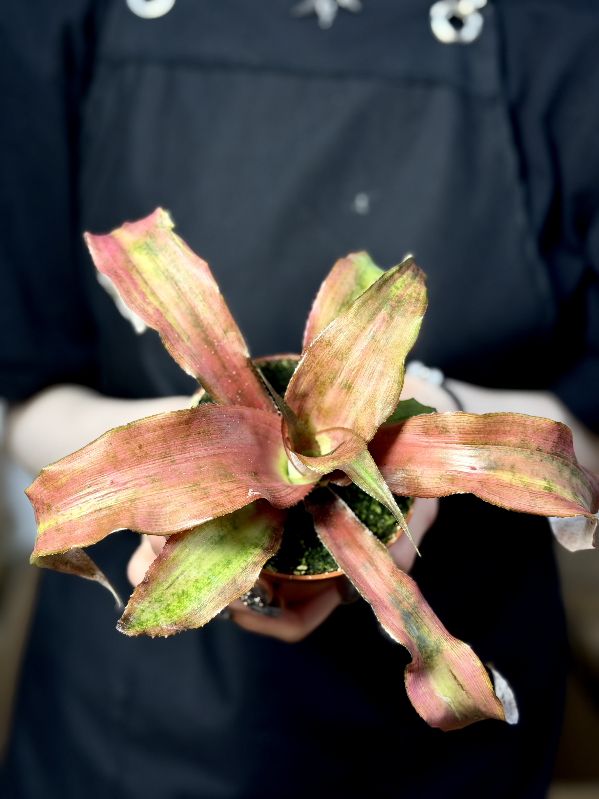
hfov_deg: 30.3
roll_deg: -1.2
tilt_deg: -20.4
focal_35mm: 48
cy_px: 400
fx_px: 1107
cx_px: 300
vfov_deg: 39.7
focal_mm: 6.76
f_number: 1.78
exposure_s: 1/121
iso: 80
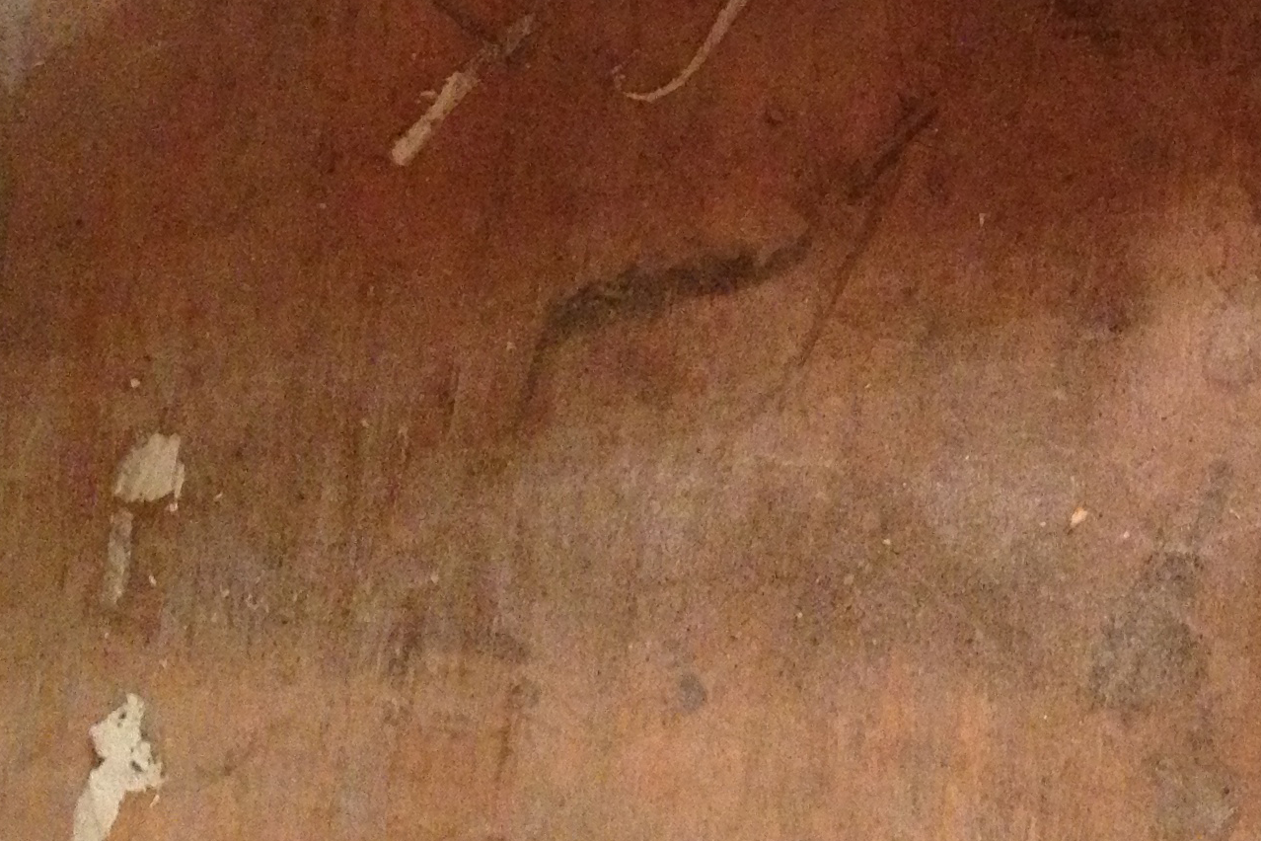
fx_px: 3257
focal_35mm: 93
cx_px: 1535
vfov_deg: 14.2
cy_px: -180
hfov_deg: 20.4
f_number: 2.4
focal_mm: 4.28
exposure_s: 1/20
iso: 400
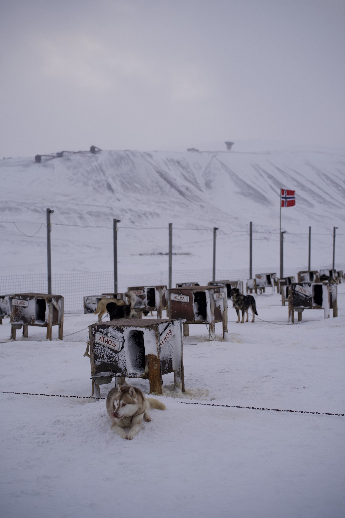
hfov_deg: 27.0
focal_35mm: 50
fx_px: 719
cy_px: 259
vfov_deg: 39.6
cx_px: 172
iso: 500
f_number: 2.5
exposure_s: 1/2000
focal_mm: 50
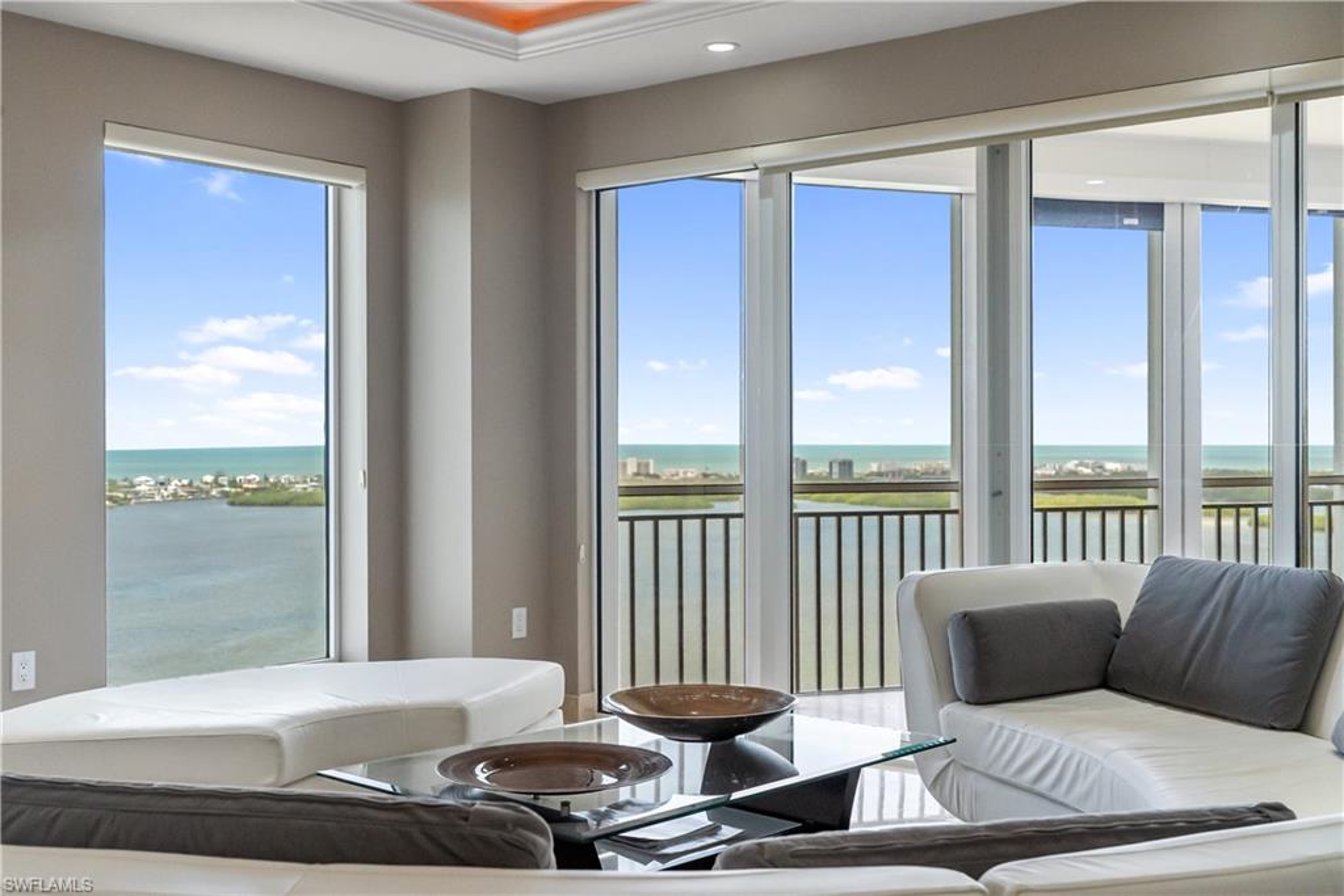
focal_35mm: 38
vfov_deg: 35.1
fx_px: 1419
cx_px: 672
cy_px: 448
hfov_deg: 50.7
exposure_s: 1/500
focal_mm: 38
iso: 2500
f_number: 8
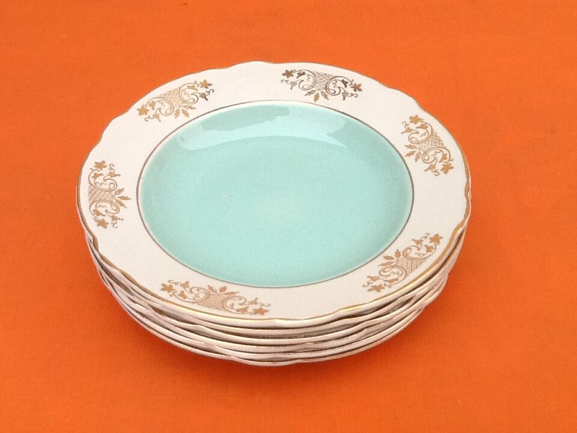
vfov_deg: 32.9
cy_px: 216
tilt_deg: -45.3
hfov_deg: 42.9
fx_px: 733
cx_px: 288
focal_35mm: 44
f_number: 2.4
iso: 100
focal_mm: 2.03
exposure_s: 1/30
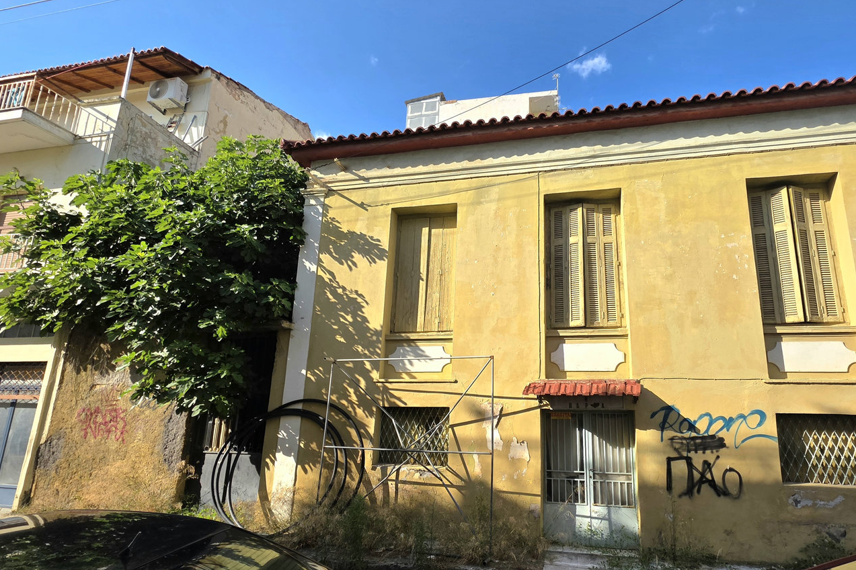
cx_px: 485
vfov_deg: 70.1
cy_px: 320
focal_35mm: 17
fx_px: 404
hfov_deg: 92.7
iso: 40
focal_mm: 2.2
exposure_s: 1/1667
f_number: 1.9
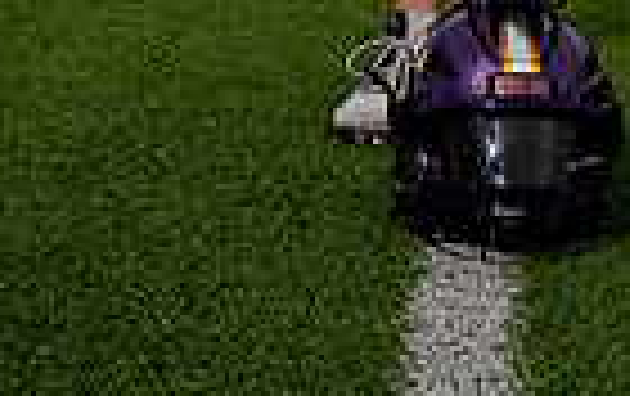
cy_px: -536
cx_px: 387
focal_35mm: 121
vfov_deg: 9.7
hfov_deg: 17.2
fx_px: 2081
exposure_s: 1/250
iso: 100
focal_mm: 37
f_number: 8
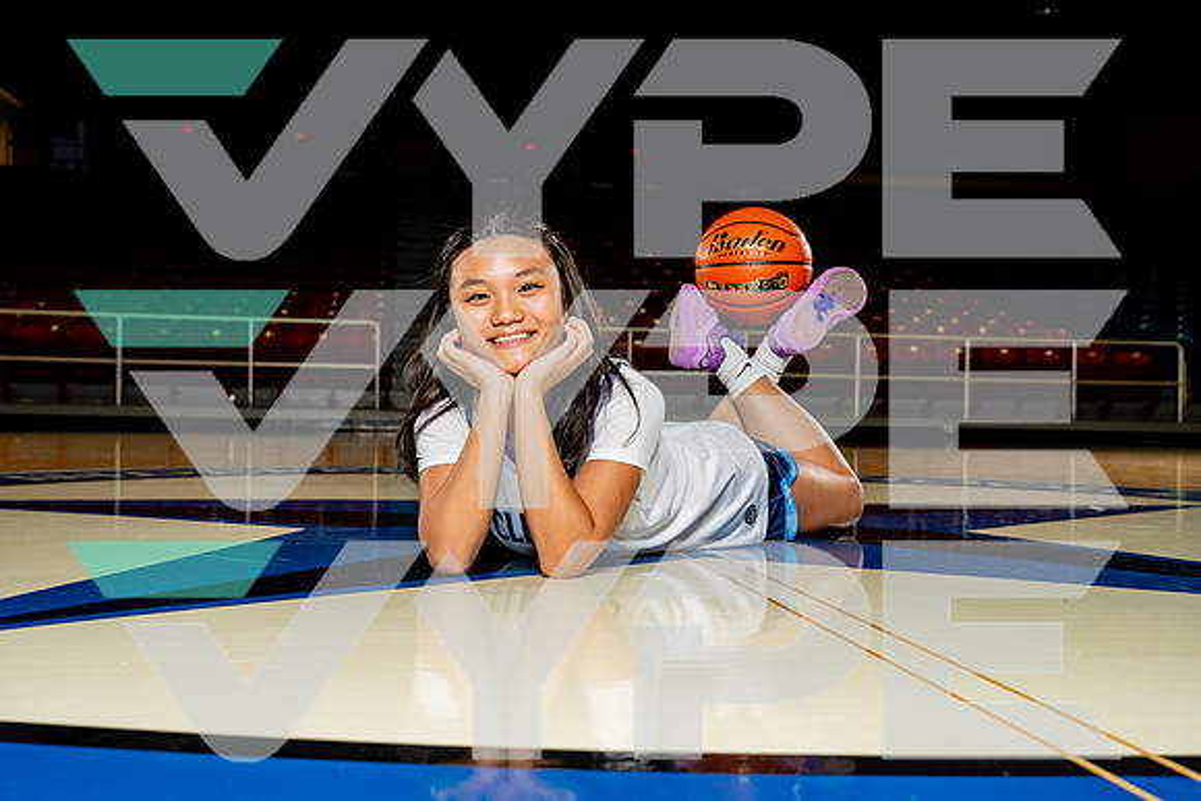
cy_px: 400
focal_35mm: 39
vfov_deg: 34.2
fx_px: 1301
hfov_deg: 49.5
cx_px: 600
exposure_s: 1/250
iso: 640
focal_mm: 39
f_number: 5.6
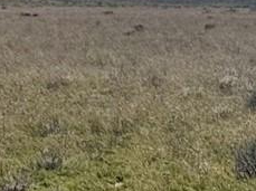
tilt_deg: -1.5
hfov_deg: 5.4
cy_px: -21
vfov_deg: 4.4
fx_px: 2481
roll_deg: -1.6
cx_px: -611
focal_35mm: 336
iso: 64
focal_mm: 6.76
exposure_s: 1/7937
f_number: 1.78
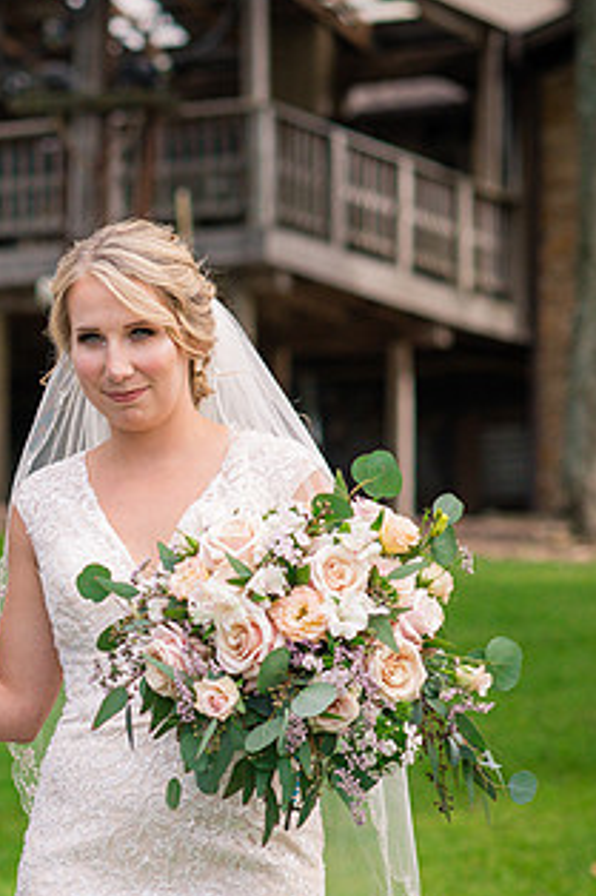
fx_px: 4624
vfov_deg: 11.1
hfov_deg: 7.3
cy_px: 407
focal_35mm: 186
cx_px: -204
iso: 500
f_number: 3.2
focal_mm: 85
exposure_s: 1/2500
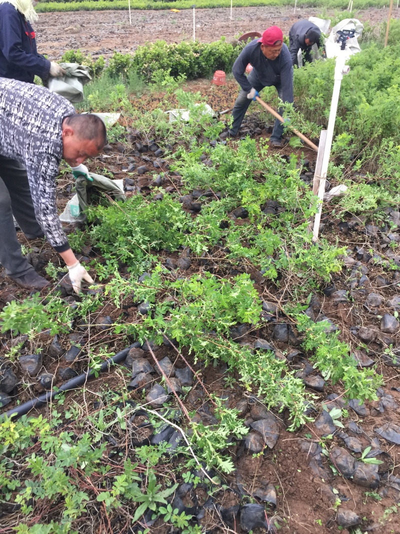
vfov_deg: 61.7
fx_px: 447
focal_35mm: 29
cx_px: 200
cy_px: 267
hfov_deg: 48.2
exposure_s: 1/33
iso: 32
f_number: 2.2
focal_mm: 4.15
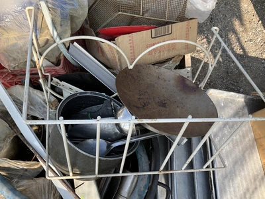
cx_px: 132
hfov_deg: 61.7
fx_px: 222
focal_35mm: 29
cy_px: 100
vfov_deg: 48.2
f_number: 1.8
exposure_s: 1/406
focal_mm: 3
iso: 25
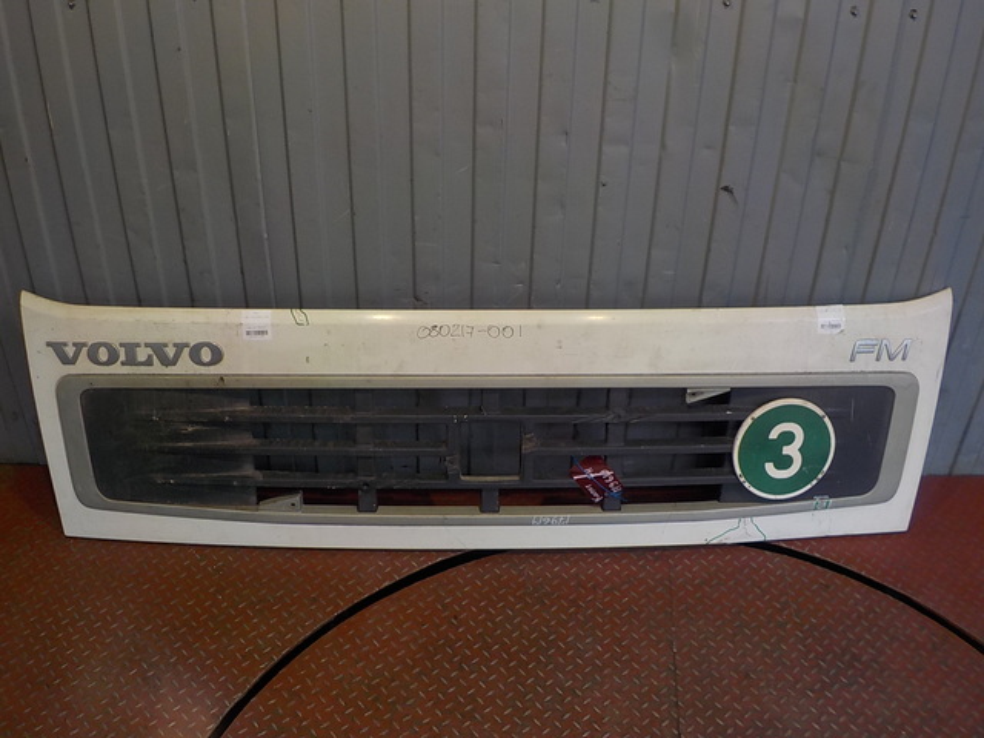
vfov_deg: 46.8
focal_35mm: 30
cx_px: 492
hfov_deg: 60.0
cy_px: 369
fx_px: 853
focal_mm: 4.1
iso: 125
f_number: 3.3
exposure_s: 1/40
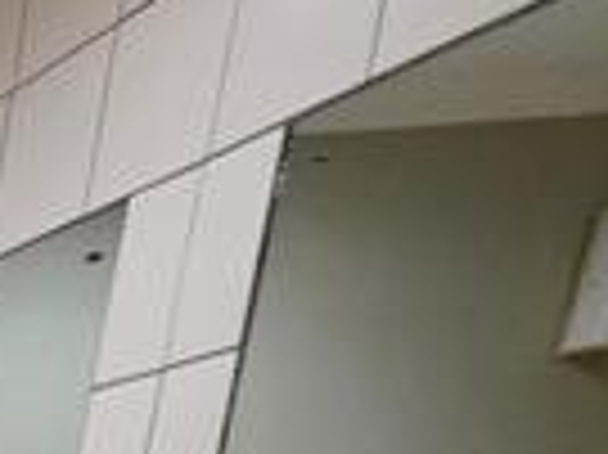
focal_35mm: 77
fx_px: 1351
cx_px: -1184
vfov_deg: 14.1
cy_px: 1043
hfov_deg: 11.8
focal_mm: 2.2
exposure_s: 1/50
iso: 500
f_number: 1.9
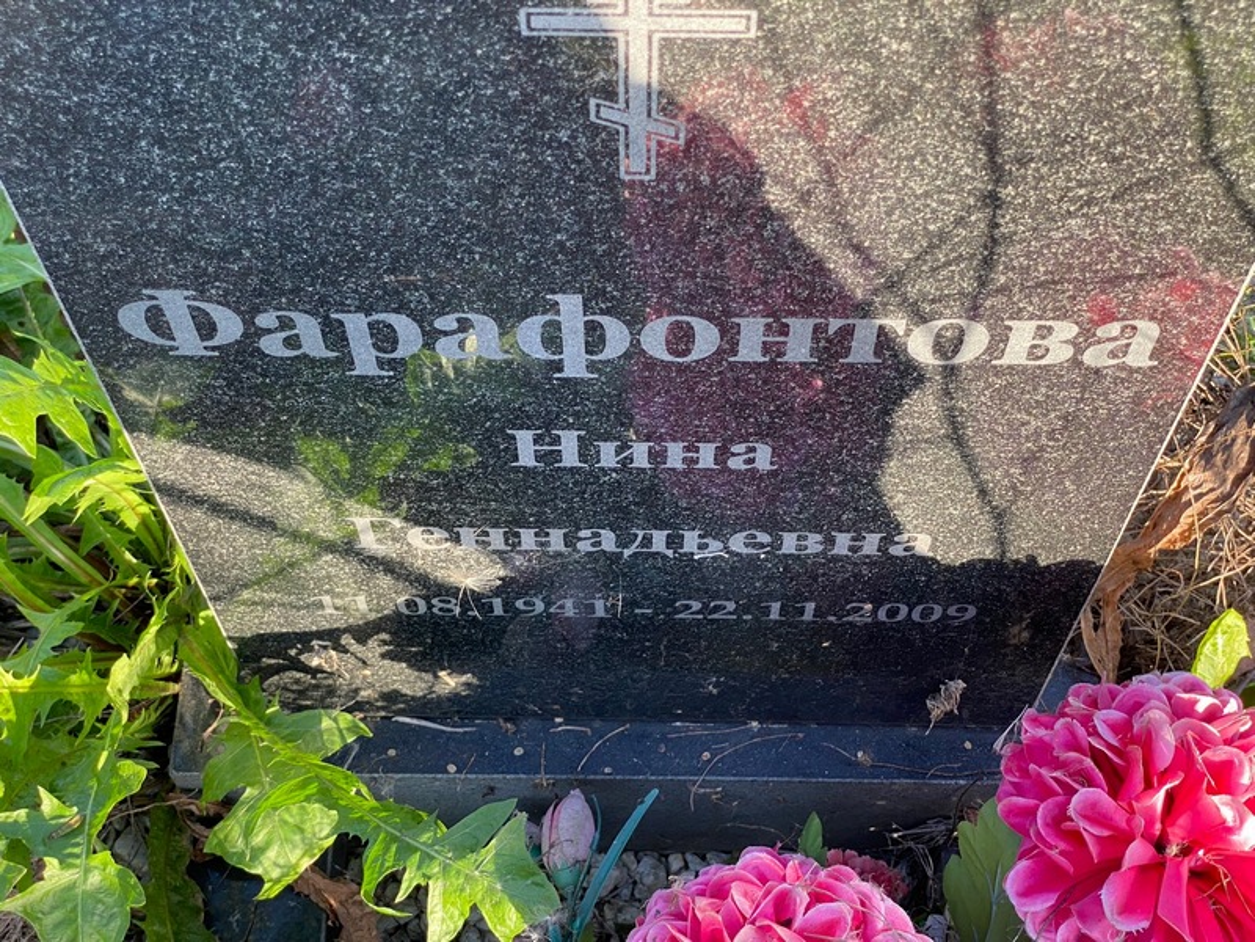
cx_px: 628
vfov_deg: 28.0
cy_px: 471
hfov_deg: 36.8
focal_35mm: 52
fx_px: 1885
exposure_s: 1/122
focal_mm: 6
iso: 32
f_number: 2
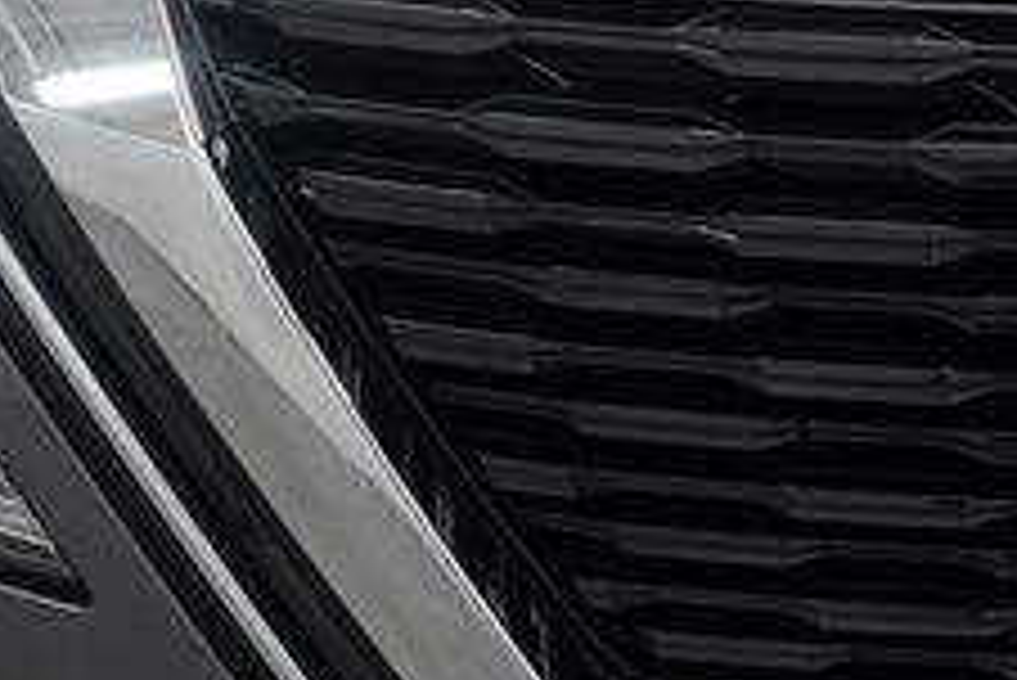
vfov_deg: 11.5
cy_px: 619
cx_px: 1282
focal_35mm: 119
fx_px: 3364
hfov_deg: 16.4
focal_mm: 28
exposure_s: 1/40
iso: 200
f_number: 3.2
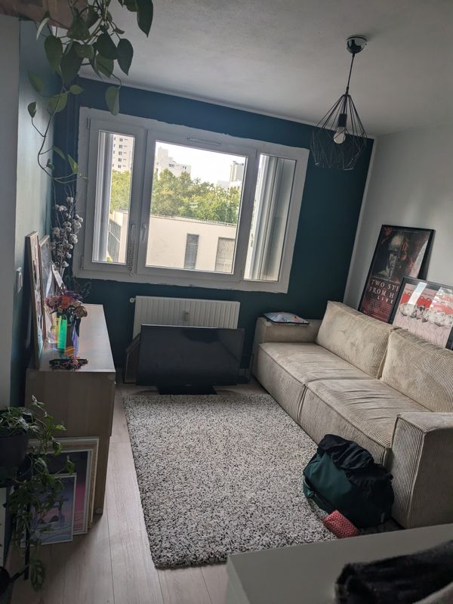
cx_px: 226
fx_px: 436
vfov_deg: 69.4
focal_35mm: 25
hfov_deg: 54.9
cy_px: 302
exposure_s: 1/109
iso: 48
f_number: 1.89
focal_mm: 5.43
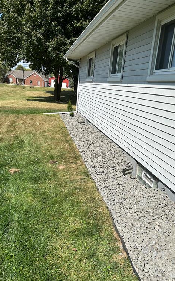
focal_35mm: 28
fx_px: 214
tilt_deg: -12.7
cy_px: 140
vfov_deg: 66.5
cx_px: 87
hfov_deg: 44.5
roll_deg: -5.8
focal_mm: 5.7
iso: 50
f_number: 1.5
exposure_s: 1/5076
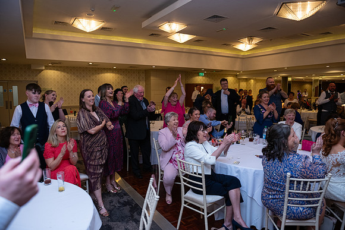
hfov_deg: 73.7
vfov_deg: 53.2
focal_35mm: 24
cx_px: 172
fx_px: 230
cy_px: 115
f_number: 3.5
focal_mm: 24
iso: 1000
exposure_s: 1/160
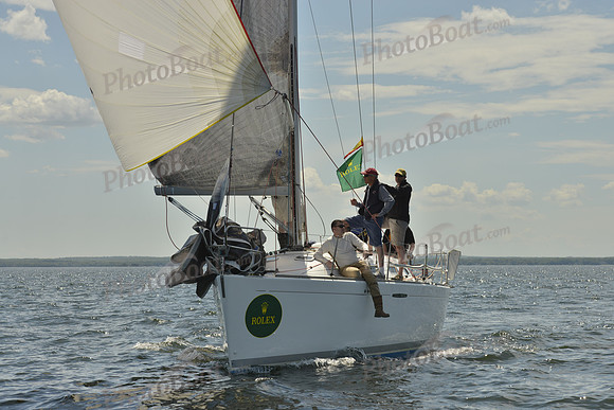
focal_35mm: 95
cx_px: 307
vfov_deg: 14.4
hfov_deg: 21.5
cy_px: 205
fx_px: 1621
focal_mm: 95
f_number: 10
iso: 280
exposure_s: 1/1600
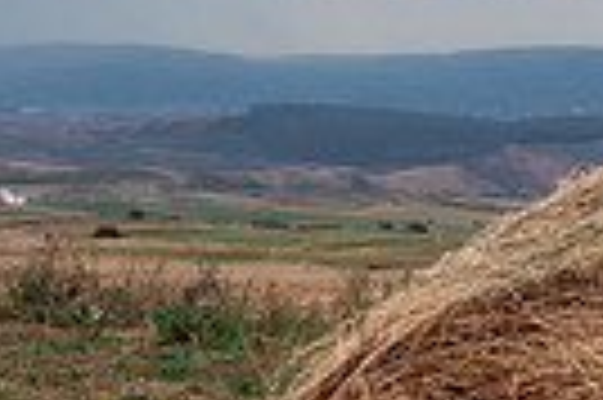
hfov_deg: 12.4
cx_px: 1228
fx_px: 2426
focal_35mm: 145
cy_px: 313
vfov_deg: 9.4
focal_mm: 28
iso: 250
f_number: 4.5
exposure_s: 1/640
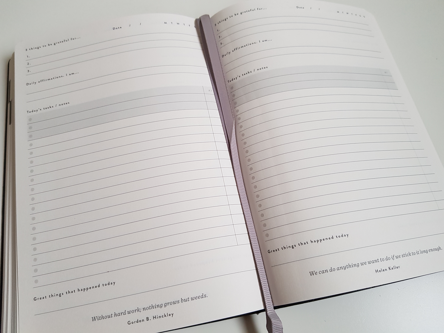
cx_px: 222
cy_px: 166
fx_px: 333
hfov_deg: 67.3
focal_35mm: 26
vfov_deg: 53.1
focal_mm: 4.2
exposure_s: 1/50
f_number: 1.7
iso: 125
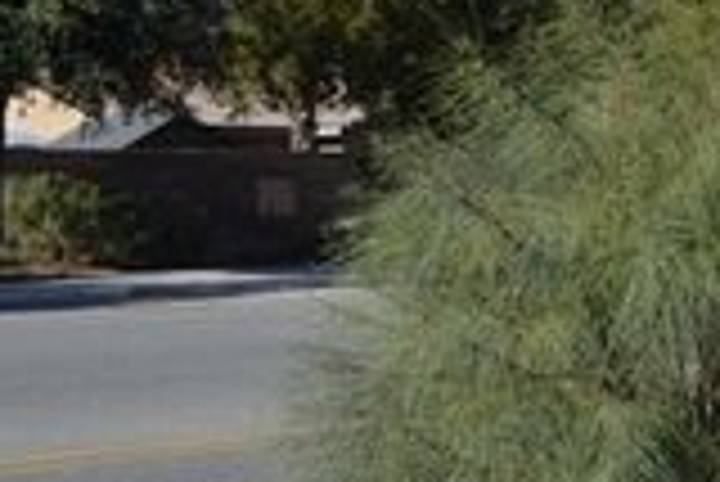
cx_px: 1251
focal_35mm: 108
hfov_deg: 16.3
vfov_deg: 12.6
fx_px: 2162
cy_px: 70
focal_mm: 18
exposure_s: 1/250
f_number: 8
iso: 100
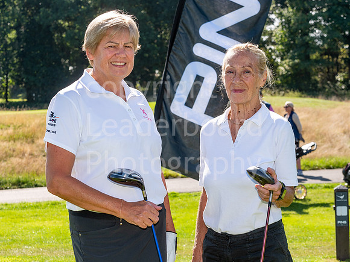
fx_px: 978
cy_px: 150
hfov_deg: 20.3
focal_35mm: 97
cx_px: 199
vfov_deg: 15.3
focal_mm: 70
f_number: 9
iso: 200
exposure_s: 1/250
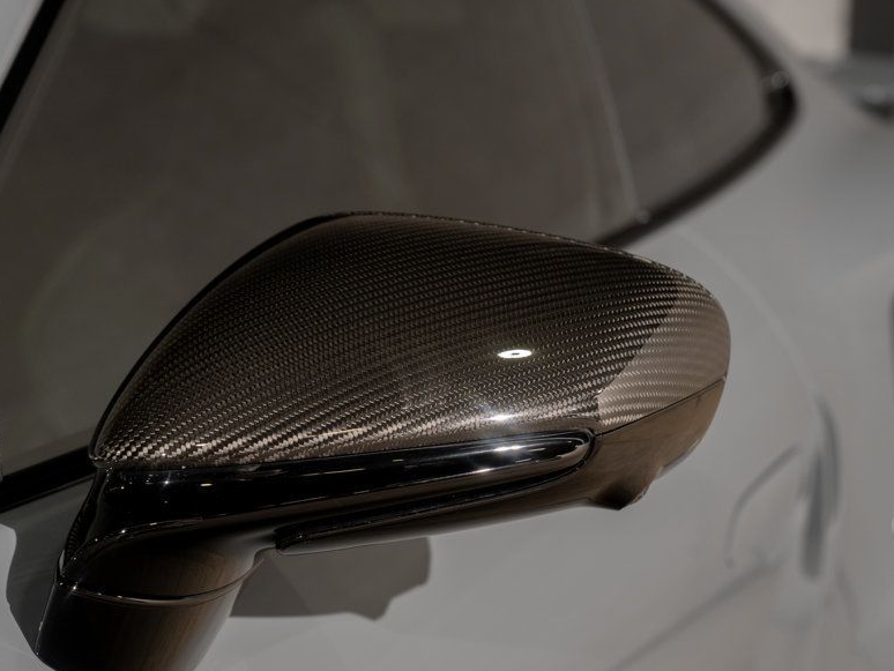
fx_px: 2299
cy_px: 389
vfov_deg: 16.6
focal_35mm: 89
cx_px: 327
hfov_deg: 21.9
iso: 400
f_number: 5.6
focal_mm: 70
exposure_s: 1/50
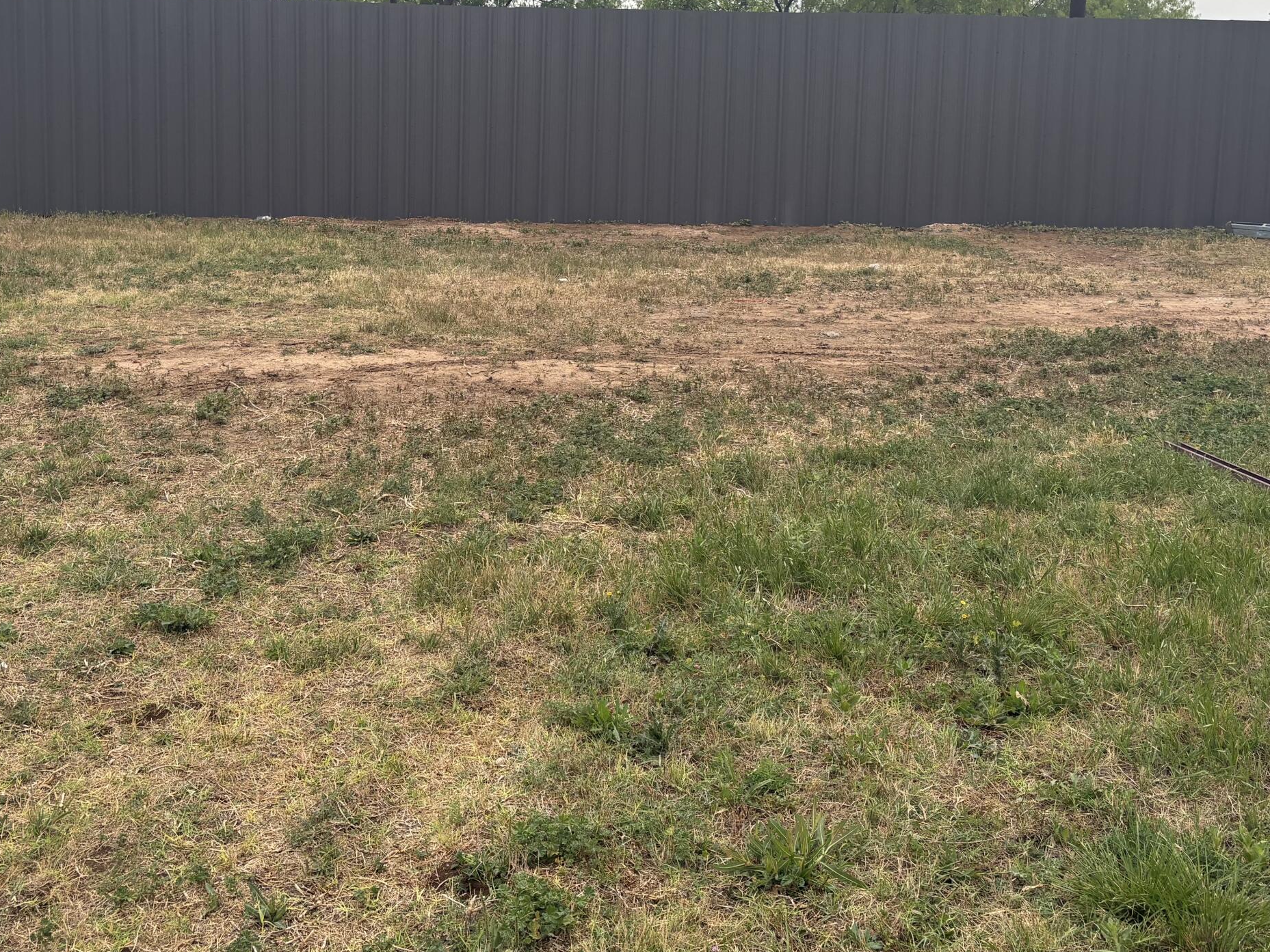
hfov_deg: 44.7
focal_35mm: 42
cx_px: 578
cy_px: 246
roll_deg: +0.2
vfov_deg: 33.7
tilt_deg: -3.0
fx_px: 1541
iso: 50
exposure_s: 1/539
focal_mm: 5.96
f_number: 1.6
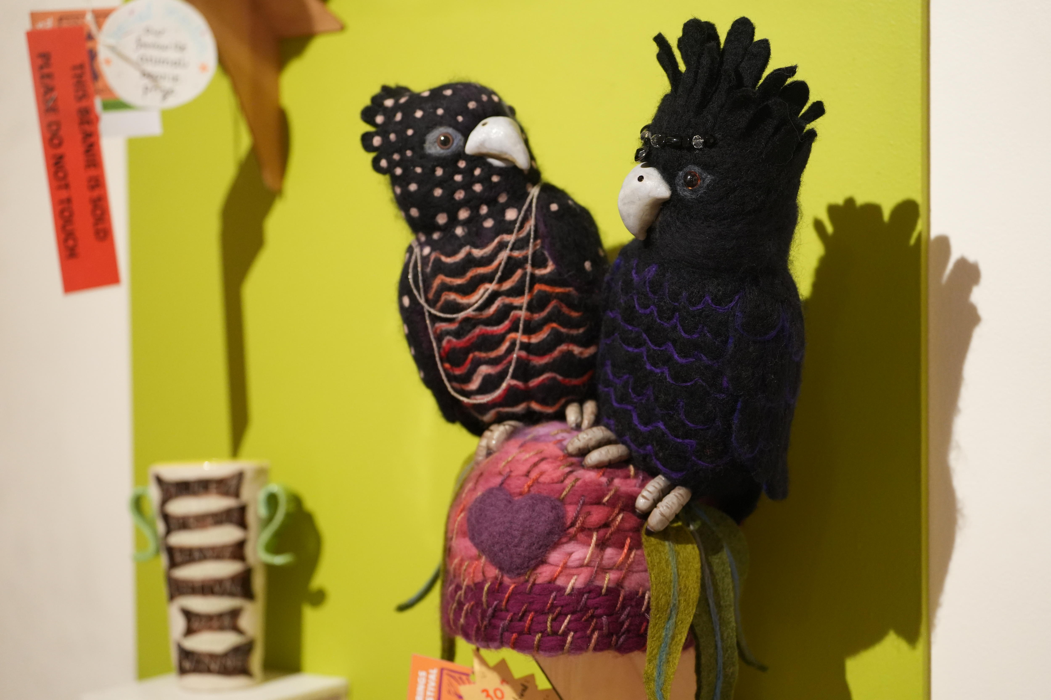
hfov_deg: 28.8
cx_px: 526
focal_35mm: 70
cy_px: 350
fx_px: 2043
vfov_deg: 19.5
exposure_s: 1/160
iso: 4000
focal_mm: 70
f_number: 2.8
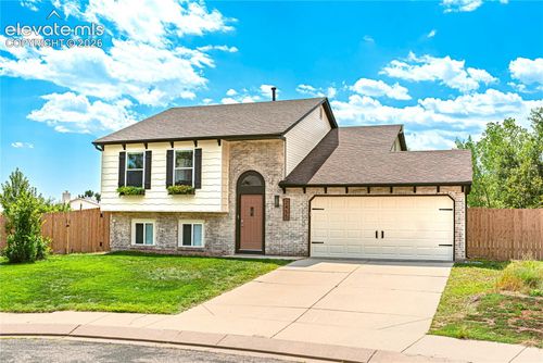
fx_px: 528
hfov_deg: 54.4
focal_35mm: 35
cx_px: 272
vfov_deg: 37.9
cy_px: 182
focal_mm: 35
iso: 100
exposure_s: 1/4000
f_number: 3.5
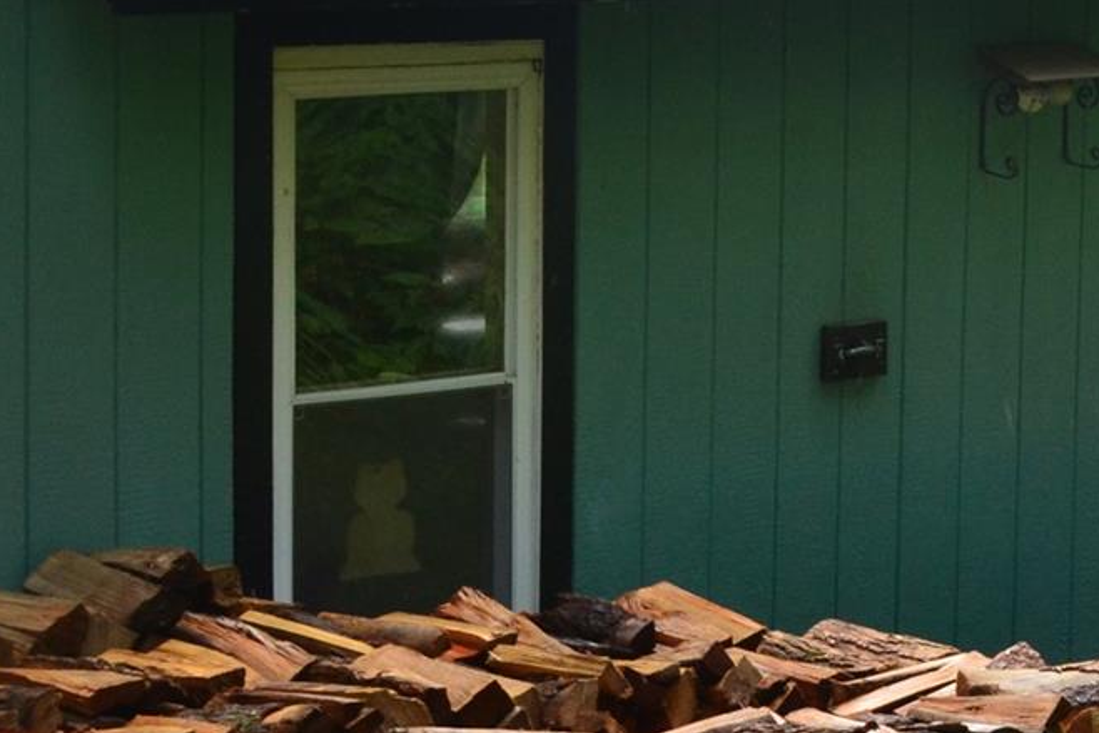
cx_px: 1507
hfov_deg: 14.0
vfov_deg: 9.8
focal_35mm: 140
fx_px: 4275
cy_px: 69
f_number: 9
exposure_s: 1/125
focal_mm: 30
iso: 400
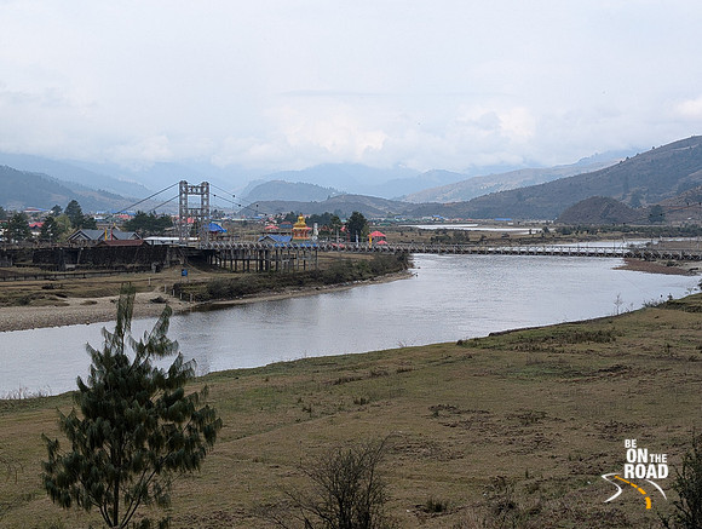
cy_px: 264
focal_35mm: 49
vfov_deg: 29.8
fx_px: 995
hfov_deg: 38.8
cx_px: 351
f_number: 1.68
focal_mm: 6.9
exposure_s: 1/816
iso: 22
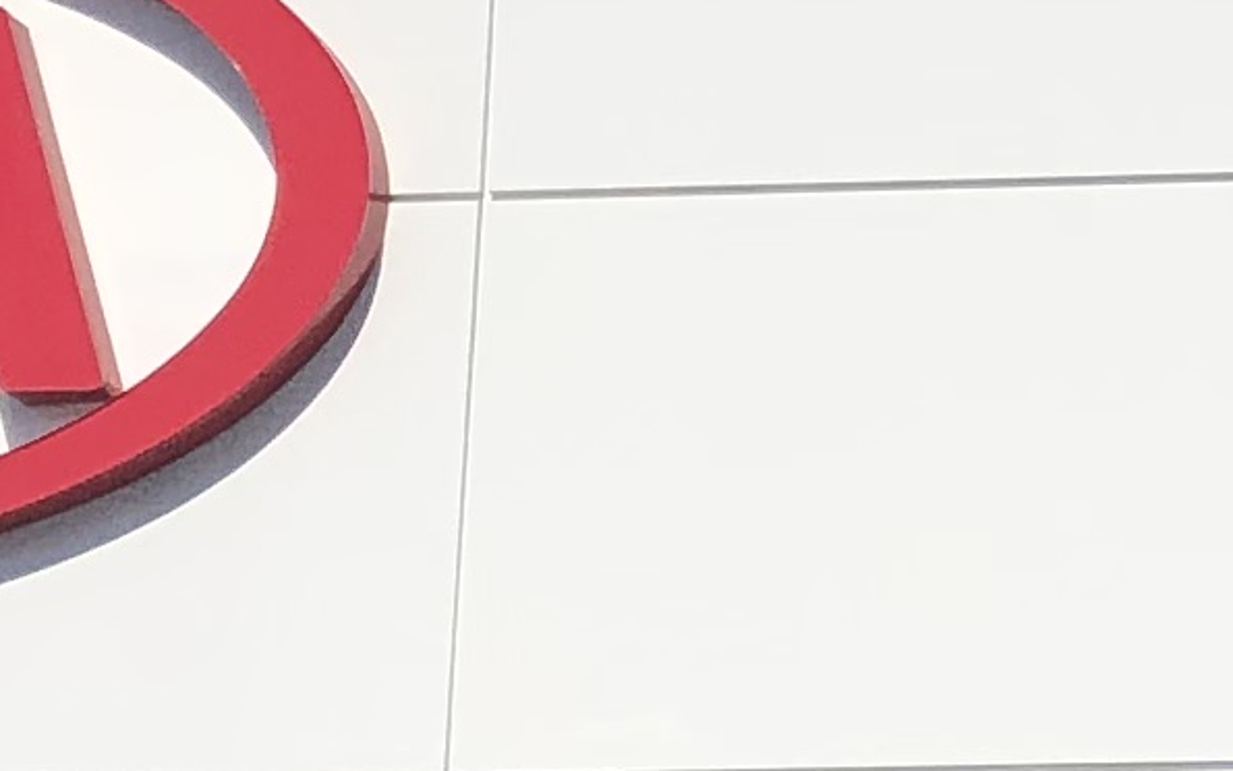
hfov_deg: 10.1
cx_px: 1786
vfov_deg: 6.5
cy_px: 350
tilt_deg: +12.4
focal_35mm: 201
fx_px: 6755
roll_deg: -0.2
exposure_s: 1/6098
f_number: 1.8
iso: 25
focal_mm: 3.99
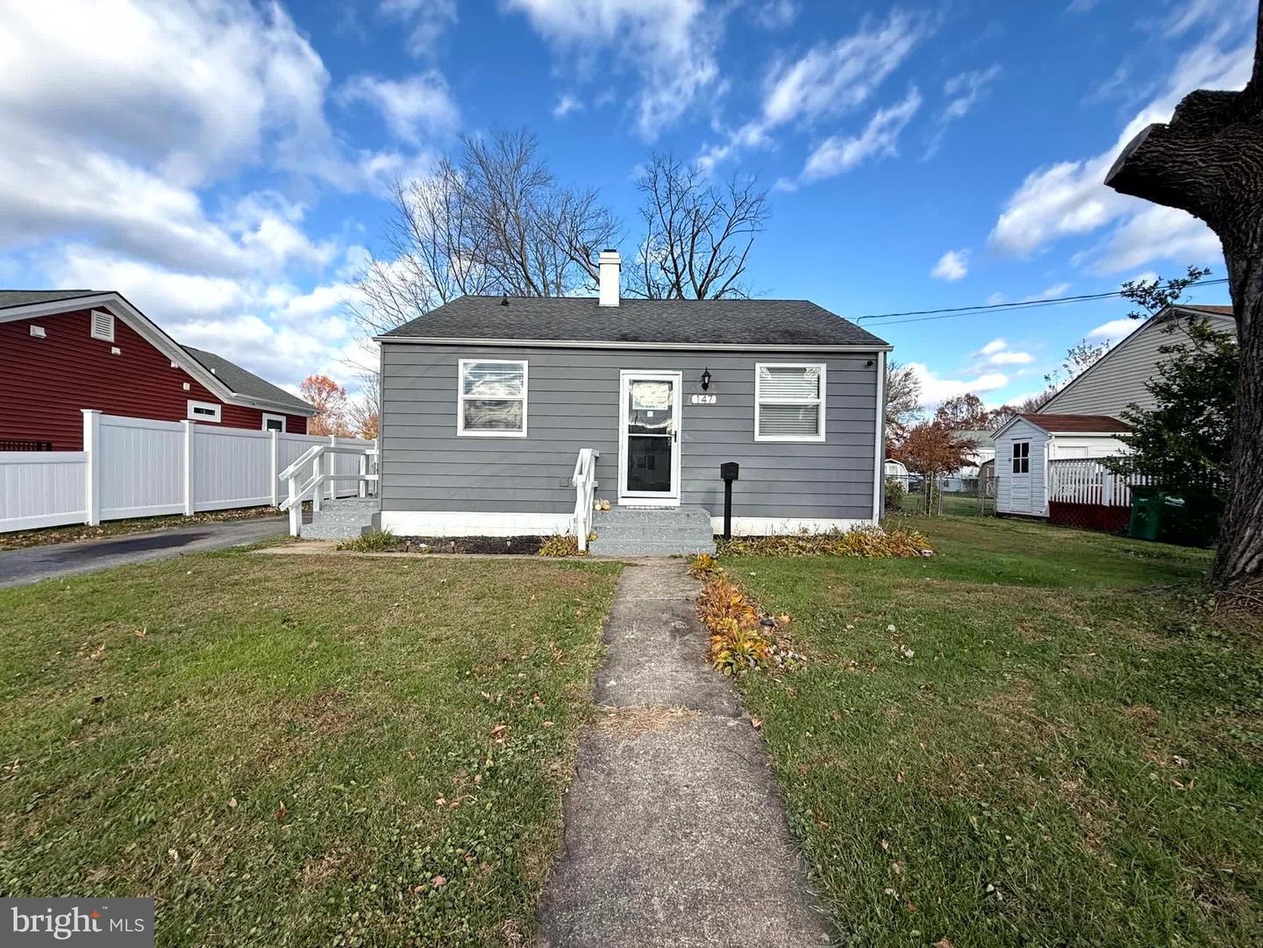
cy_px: 474
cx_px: 632
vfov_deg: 85.7
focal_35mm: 14
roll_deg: -0.5
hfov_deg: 102.0
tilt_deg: +1.4
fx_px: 511
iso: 50
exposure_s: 1/779
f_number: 2.2
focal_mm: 2.22
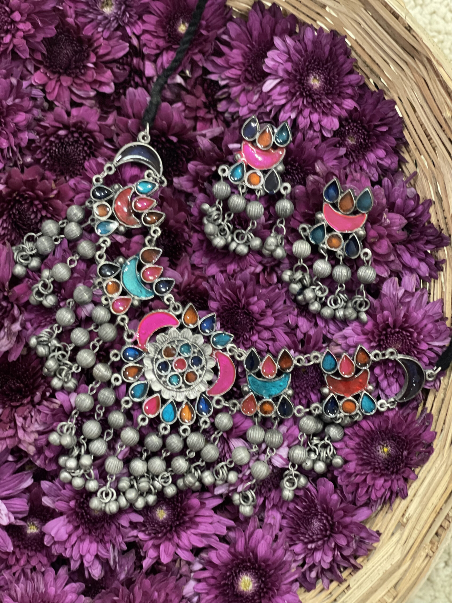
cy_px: 302
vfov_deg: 30.3
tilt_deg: -78.5
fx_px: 1114
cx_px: 226
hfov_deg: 22.9
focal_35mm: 64
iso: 400
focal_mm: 7.5
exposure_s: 1/20
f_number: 2.2
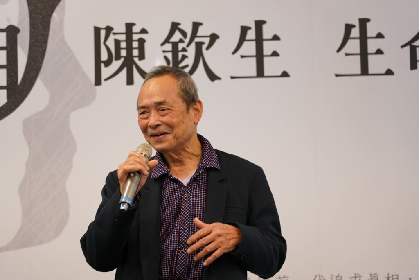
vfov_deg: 13.1
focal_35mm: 105
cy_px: 140
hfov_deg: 19.4
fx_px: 1223
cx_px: 210
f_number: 4
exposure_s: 1/100
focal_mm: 105
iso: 2000
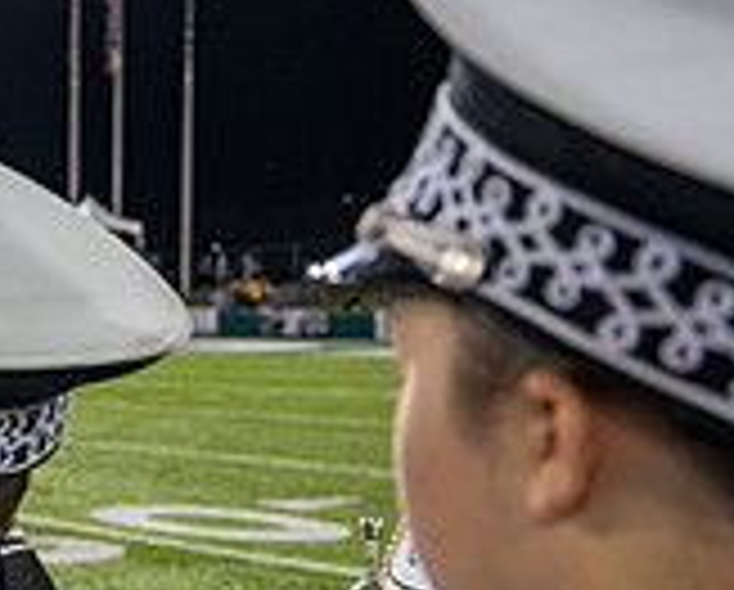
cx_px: -518
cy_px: 417
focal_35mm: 80
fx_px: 1741
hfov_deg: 19.2
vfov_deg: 19.1
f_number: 3.2
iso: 1250
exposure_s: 1/500
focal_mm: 24
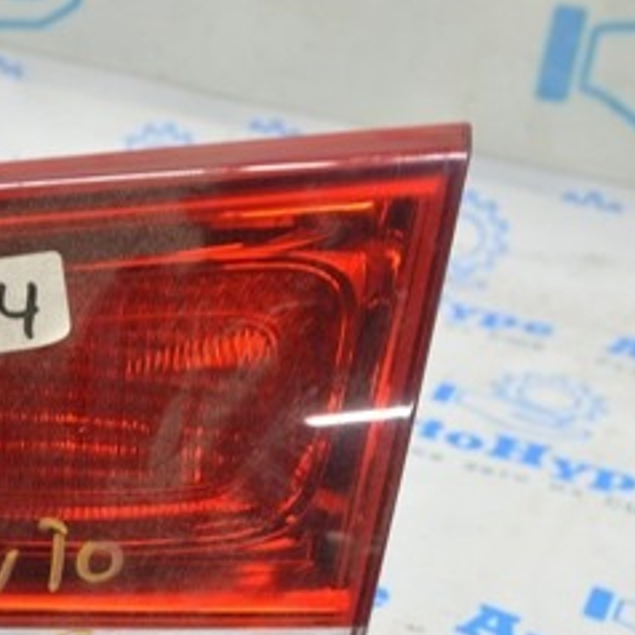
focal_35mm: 82
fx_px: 1702
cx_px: -35
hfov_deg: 20.3
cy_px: 540
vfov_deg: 20.8
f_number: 5.6
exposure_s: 1/15
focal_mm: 24
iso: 400
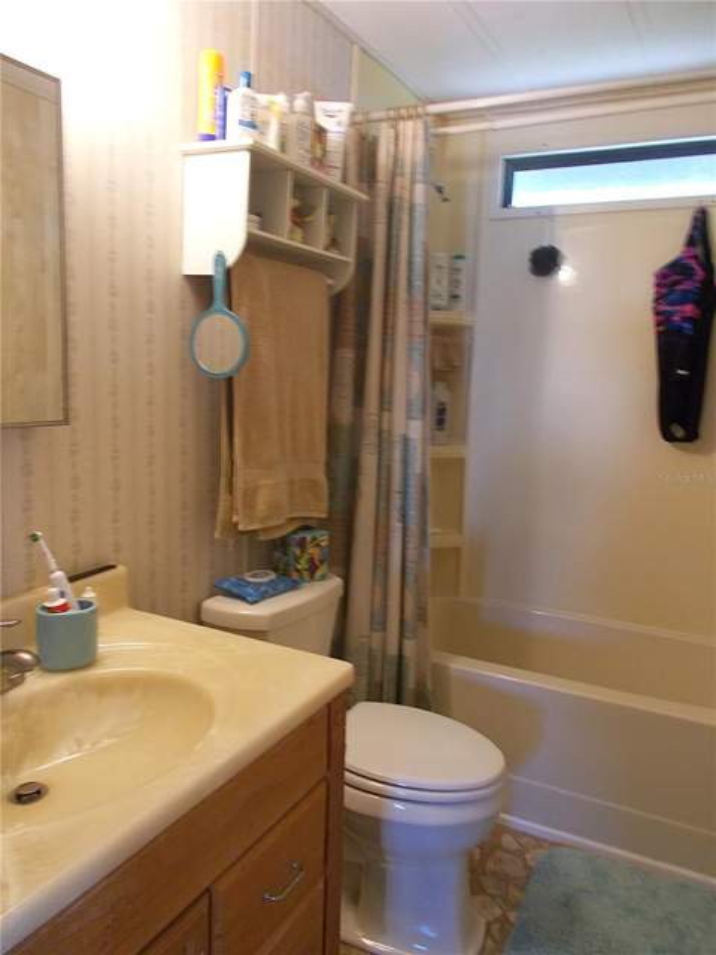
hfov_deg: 53.1
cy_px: 478
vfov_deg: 67.3
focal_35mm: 26
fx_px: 717
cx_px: 358
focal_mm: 4.6
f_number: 3.2
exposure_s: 1/15
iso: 200
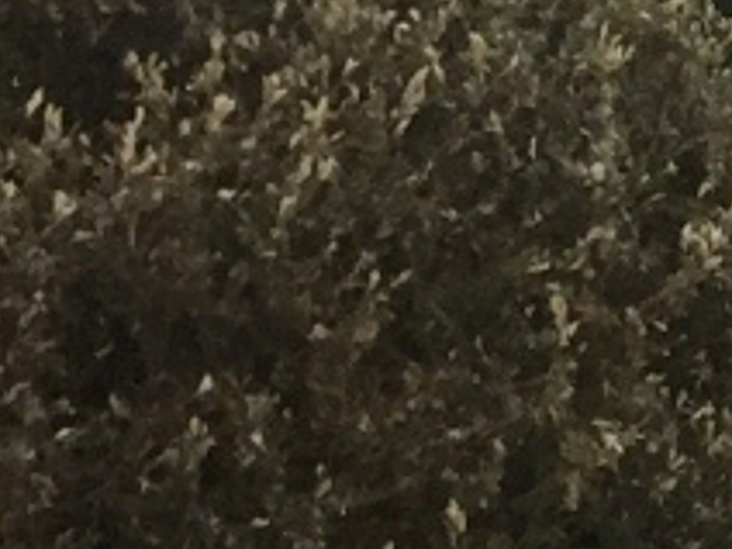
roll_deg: -0.5
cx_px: 2431
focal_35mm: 219
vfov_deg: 6.5
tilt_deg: +1.1
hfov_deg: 7.6
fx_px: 4631
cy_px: -773
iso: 32
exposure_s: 1/1522
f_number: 2.2
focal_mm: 4.15
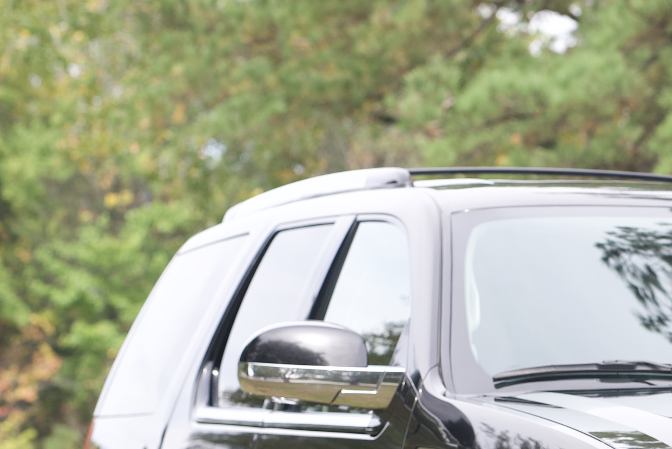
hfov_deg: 8.8
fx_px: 4351
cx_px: 748
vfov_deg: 5.9
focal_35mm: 233
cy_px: 480
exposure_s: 1/200
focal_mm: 85
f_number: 4.5
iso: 160
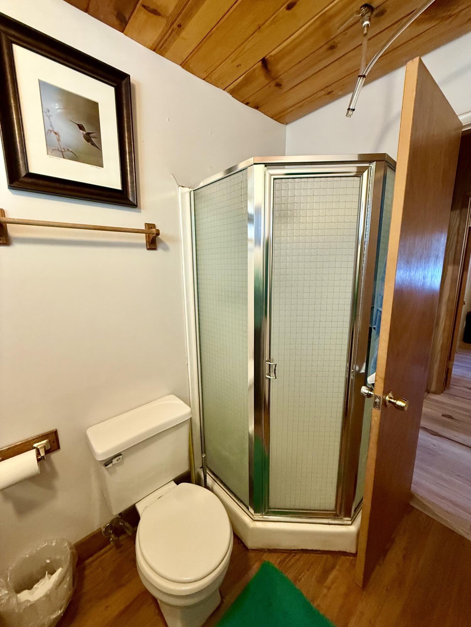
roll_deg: +1.3
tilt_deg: -9.8
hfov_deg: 85.7
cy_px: 314
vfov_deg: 102.1
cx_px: 236
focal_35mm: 14
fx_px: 254
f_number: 2.2
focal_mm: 2.22
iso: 500
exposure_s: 1/60
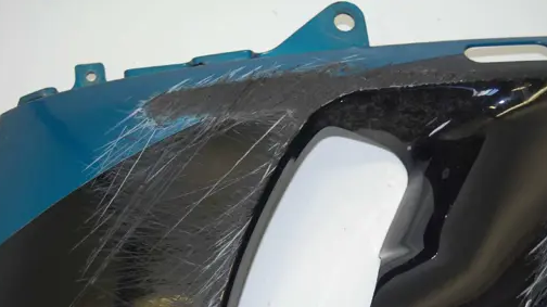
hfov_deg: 29.8
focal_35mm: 71
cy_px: 191
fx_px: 1029
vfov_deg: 16.9
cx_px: 285
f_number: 5.3
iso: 400
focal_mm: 42
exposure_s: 1/60
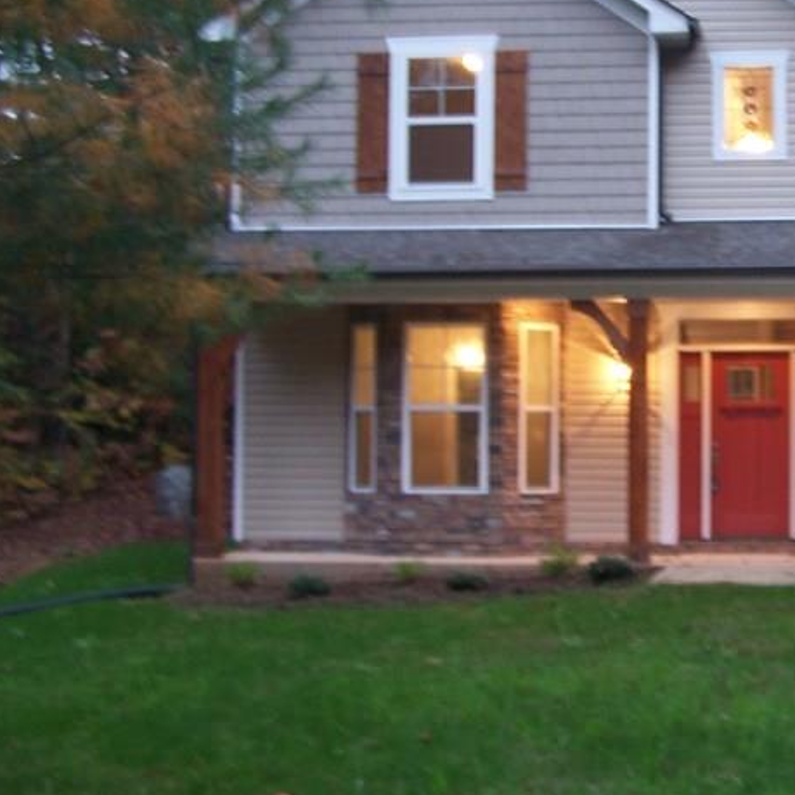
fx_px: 1949
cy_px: 307
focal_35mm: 75
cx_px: 738
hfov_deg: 22.4
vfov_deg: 23.0
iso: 80
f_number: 2.8
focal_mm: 6.3
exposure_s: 1/4
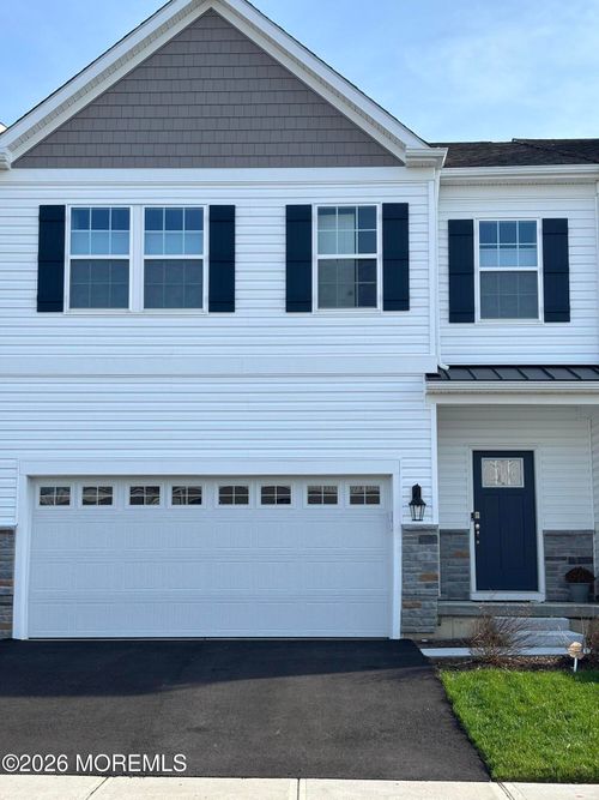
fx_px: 1200
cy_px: 400
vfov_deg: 36.8
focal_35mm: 52
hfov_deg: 28.0
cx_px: 300
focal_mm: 5.96
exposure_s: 1/1783
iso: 32
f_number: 1.6
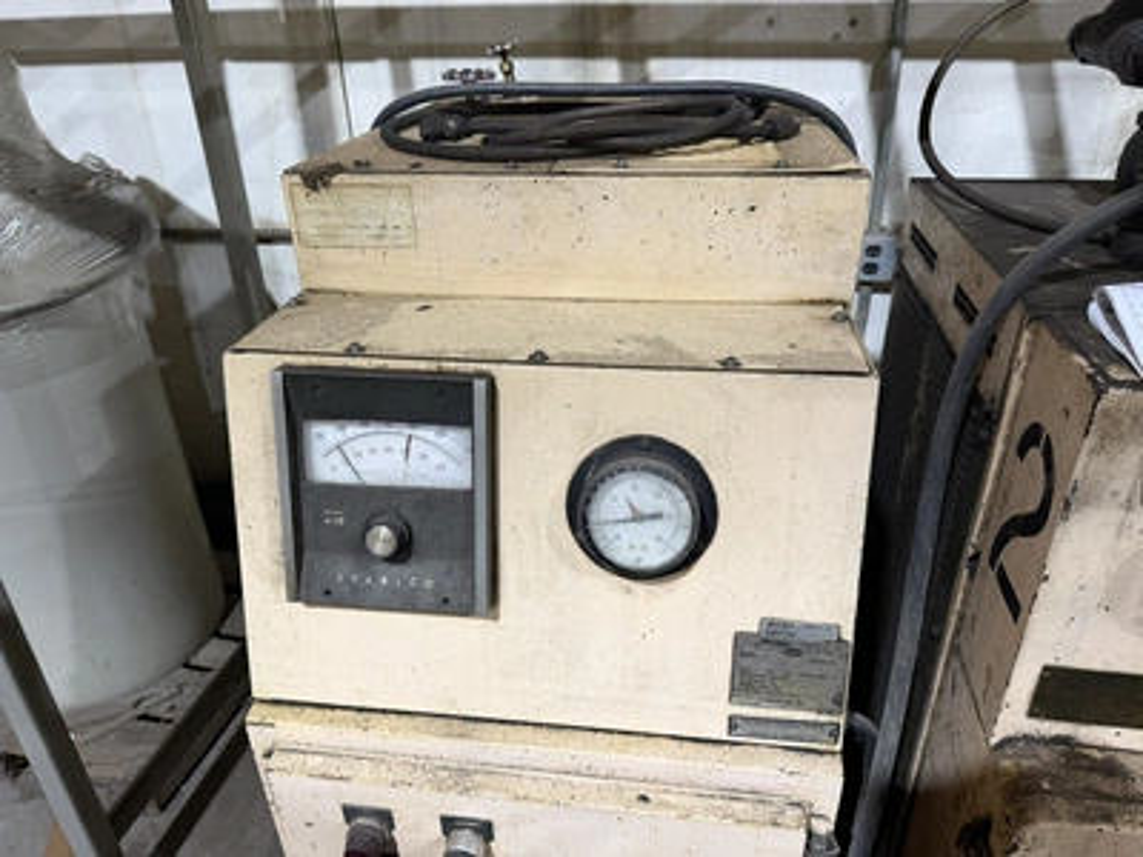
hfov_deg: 71.6
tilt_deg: -26.4
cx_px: 572
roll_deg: +0.4
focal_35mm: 24
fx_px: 792
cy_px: 428
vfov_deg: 56.8
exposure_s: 1/60
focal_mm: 6.76
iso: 250
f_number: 1.78
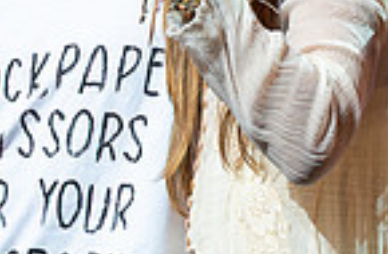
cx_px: 347
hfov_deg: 4.5
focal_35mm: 458
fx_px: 4910
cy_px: -57
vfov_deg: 3.0
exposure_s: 1/250
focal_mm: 70
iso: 400
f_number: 2.8
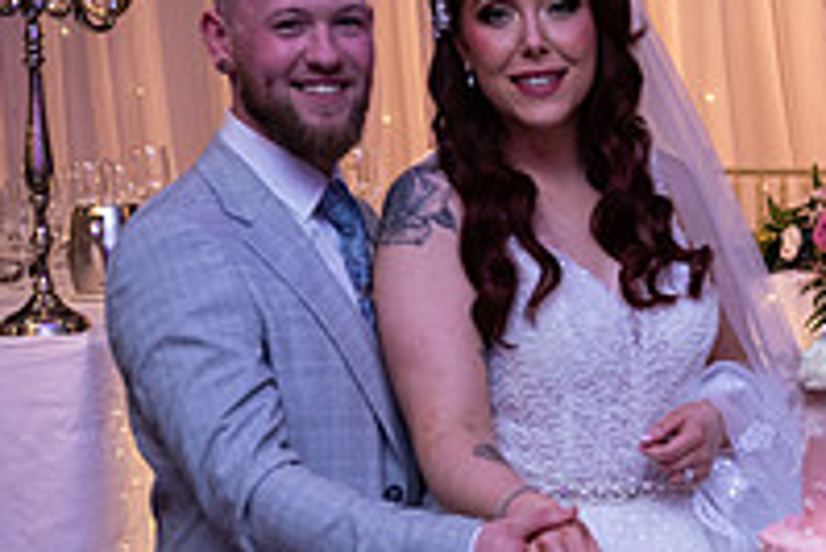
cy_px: 446
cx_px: 859
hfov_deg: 15.6
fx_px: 2939
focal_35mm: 128
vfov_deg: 10.7
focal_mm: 44
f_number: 3.5
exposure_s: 1/160
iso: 800
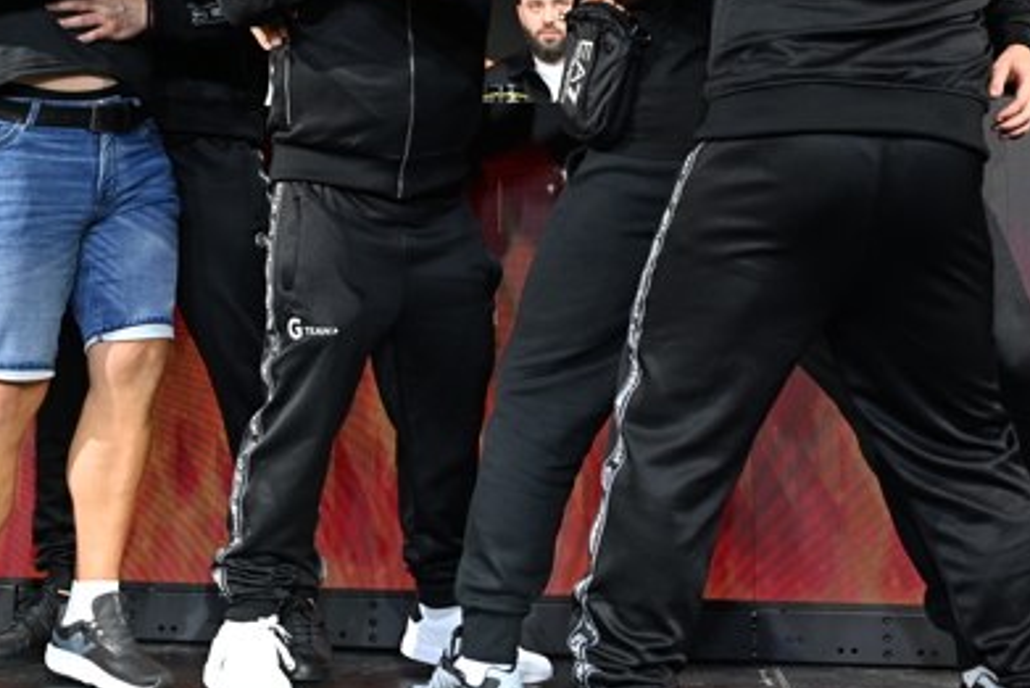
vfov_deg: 22.4
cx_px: 421
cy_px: 150
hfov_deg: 33.3
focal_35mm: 60
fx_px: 1717
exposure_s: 1/400
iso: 1250
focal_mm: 34
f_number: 3.5
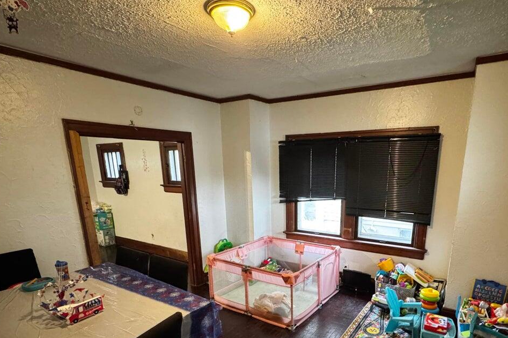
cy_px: 239
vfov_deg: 57.4
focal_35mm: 21
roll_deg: +0.3
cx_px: 290
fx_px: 296
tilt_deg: -15.5
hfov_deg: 80.7
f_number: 2.2
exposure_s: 1/40
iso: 1000
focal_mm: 2.22
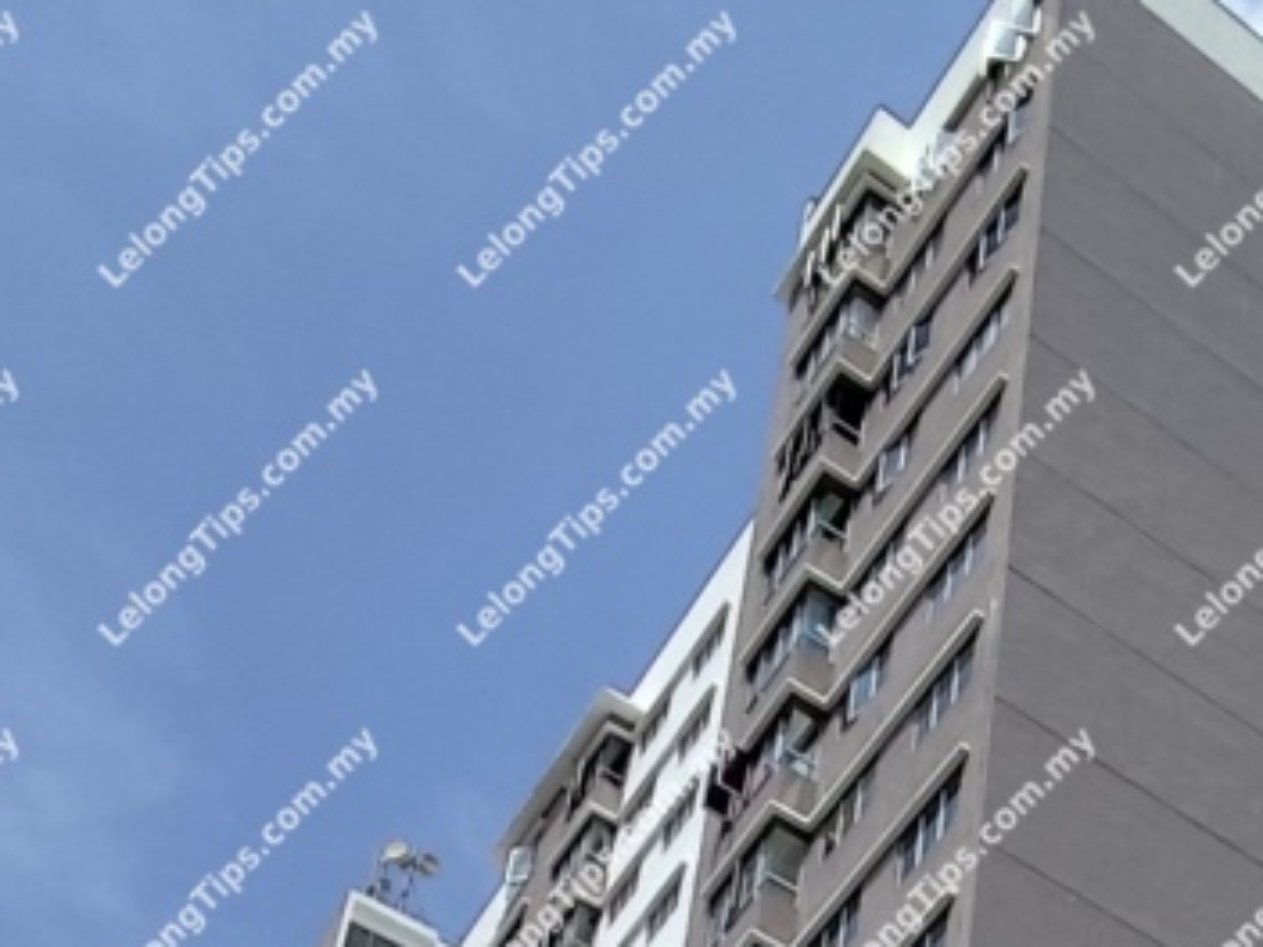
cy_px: 1625
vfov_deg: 17.9
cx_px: 951
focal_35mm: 68
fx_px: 2481
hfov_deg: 28.1
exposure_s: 1/1967
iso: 50
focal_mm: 1.65
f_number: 2.2
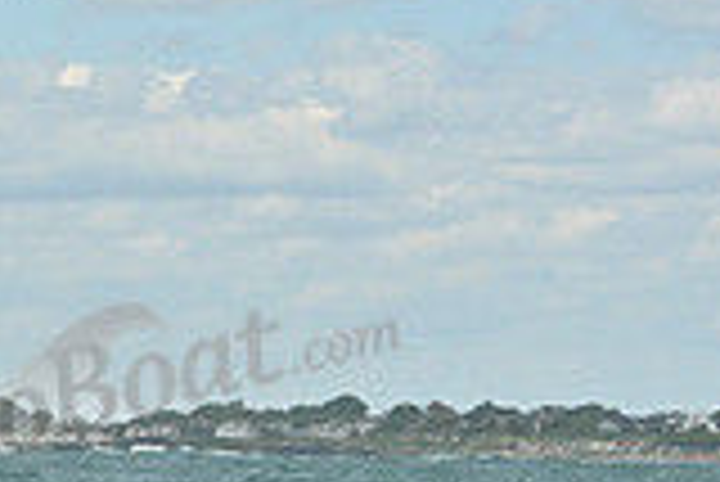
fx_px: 6246
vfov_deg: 4.4
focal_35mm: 312
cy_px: 227
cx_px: -464
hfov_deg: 6.5
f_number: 9
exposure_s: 1/1250
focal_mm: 86
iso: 320
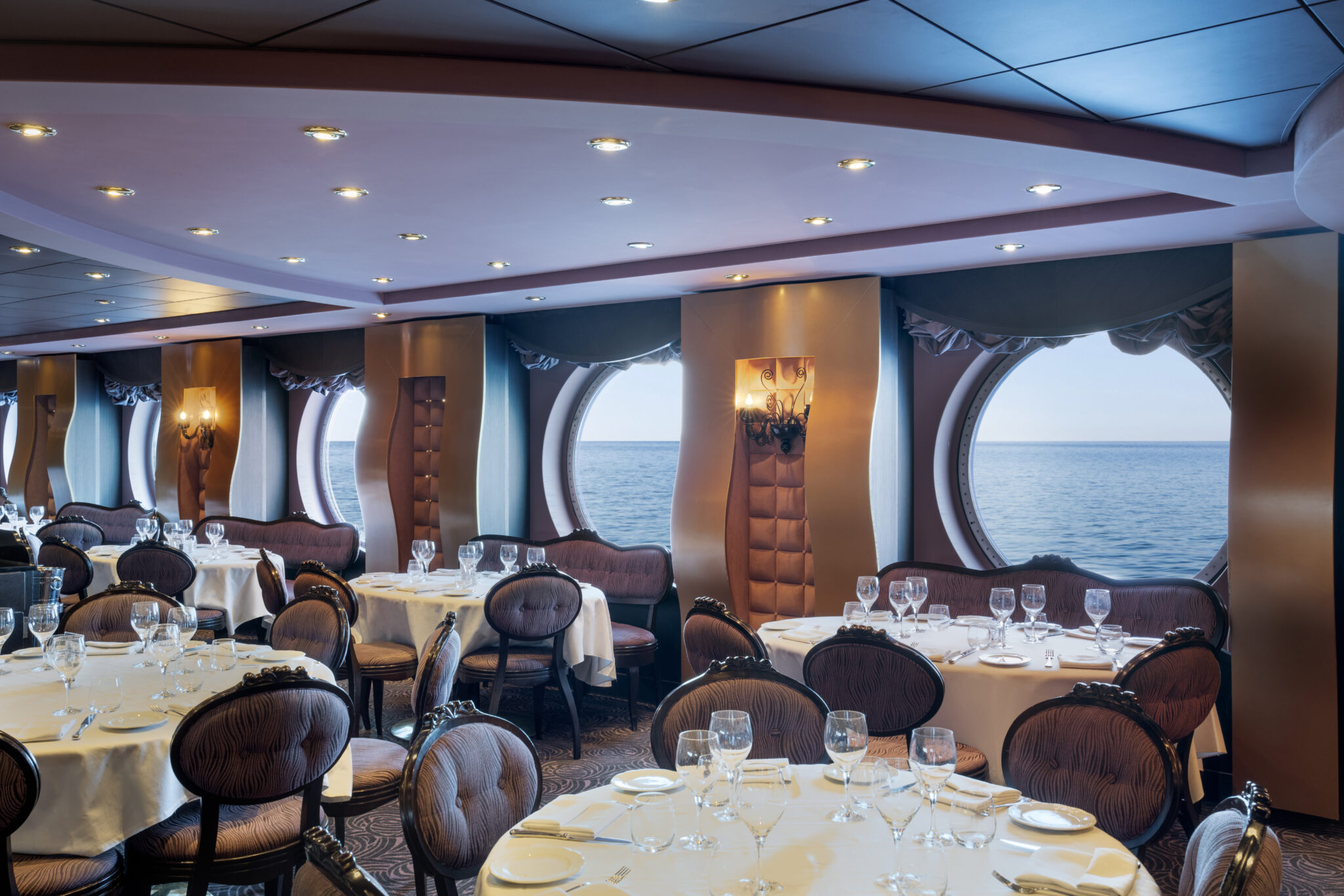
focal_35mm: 33
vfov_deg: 40.0
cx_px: 672
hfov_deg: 57.2
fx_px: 1232
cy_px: 448
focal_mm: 33
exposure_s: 1.6
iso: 200
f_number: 11
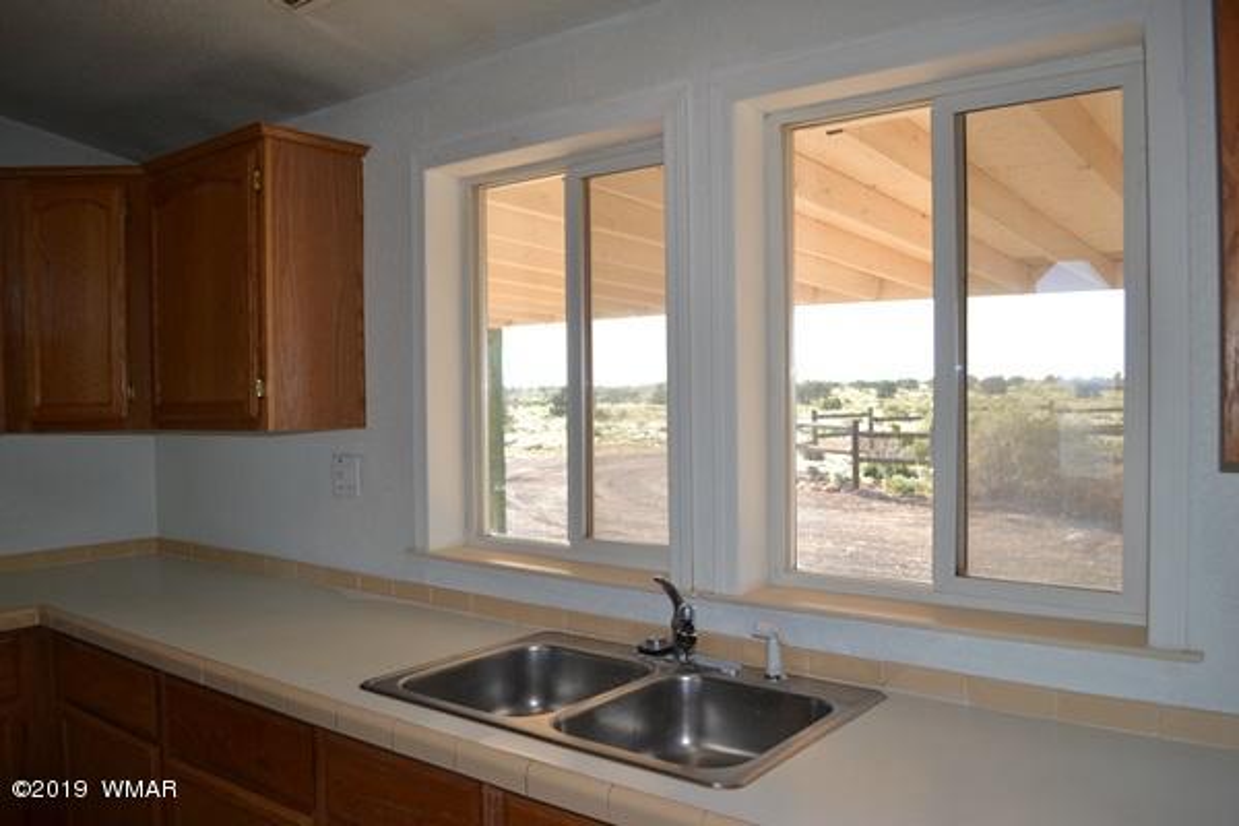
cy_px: 413
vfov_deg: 47.9
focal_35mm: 27
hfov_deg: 67.4
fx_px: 929
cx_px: 620
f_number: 4
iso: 110
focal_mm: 18
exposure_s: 1/125
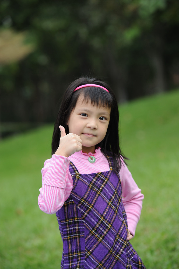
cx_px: 90
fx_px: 1045
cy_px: 134
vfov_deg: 14.7
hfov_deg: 9.8
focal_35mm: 140
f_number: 4.5
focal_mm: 140
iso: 400
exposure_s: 1/1000
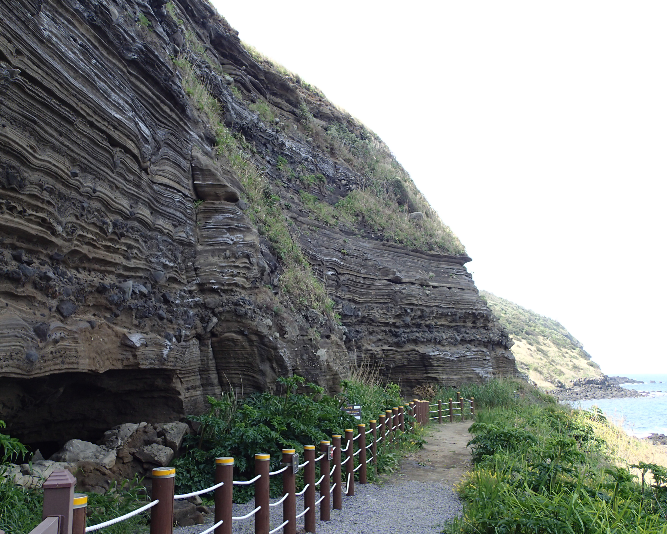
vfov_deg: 45.8
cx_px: 304
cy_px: 273
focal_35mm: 32
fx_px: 632
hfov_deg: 55.6
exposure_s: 1/250
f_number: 3.2
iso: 100
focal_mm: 5.5
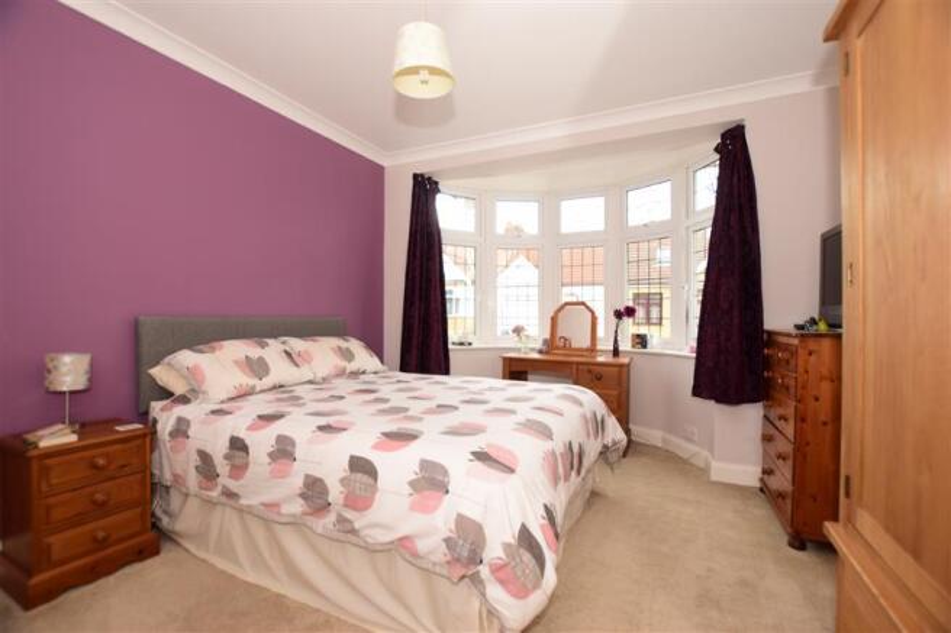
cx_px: 476
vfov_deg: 77.3
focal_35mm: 15
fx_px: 396
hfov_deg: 100.4
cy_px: 316
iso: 200
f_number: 5
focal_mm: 10
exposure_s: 1/60
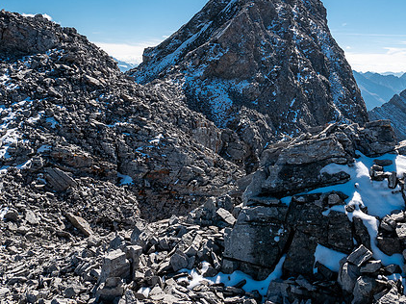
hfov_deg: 54.5
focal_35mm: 33
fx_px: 387
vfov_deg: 42.4
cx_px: 264
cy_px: 104
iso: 200
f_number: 8
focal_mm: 12
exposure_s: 1/400
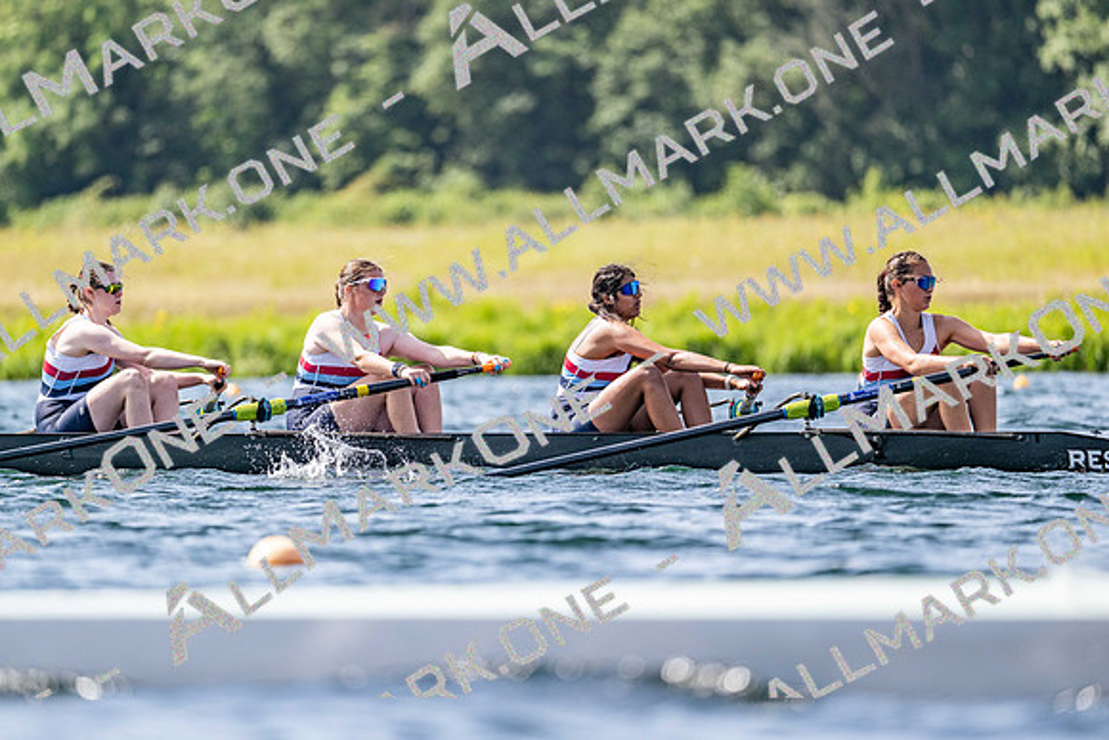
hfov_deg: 5.2
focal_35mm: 400
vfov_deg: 3.4
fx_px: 12325
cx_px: 554
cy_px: 370
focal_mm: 400
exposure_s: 1/2500
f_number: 4.5
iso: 360
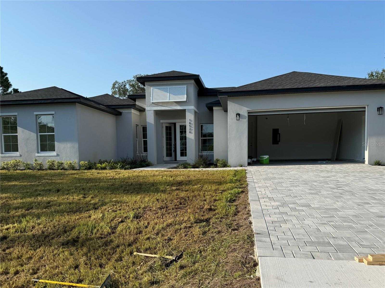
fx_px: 267
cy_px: 144
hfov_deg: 71.6
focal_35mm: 24
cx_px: 192
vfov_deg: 56.8
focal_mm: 6.76
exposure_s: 1/3759
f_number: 1.78
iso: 80
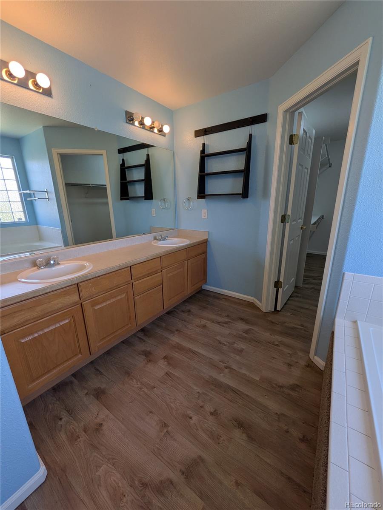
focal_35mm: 14
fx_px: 207
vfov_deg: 102.1
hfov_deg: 85.7
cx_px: 192
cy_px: 255
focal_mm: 1.83
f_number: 2.2
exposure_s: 1/120
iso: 62
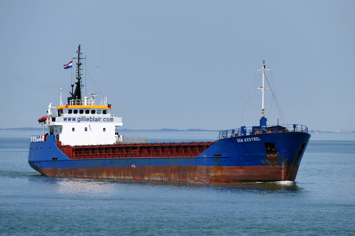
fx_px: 3737
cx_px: 178
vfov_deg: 3.6
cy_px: 118
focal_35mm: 379
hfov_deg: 5.4
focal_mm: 138.15
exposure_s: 1/1000
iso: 125
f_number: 5.6
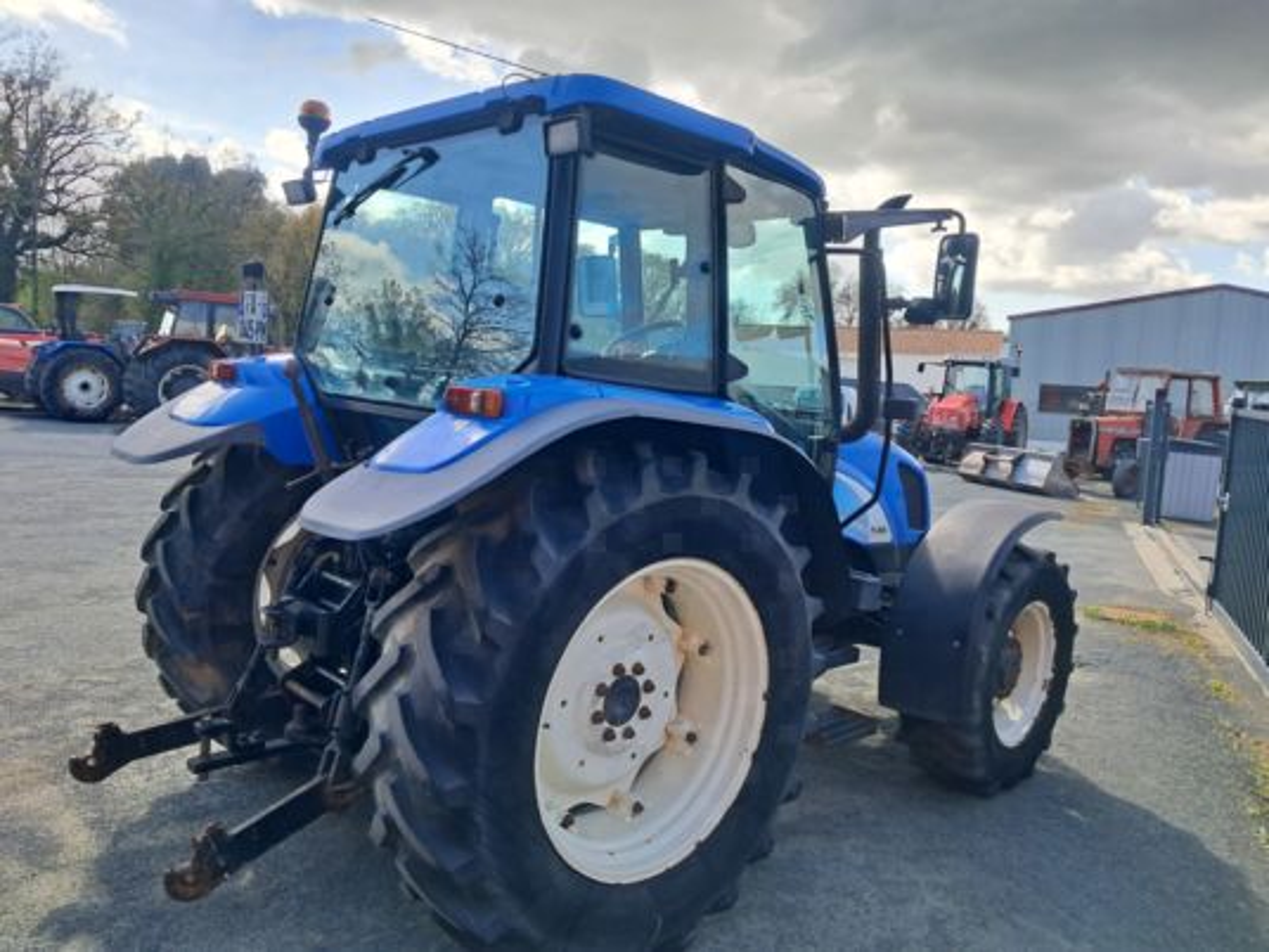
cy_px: 476
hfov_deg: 65.3
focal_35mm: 27
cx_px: 634
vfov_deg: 51.4
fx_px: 990
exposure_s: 1/254
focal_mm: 4
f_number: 1.8
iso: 50
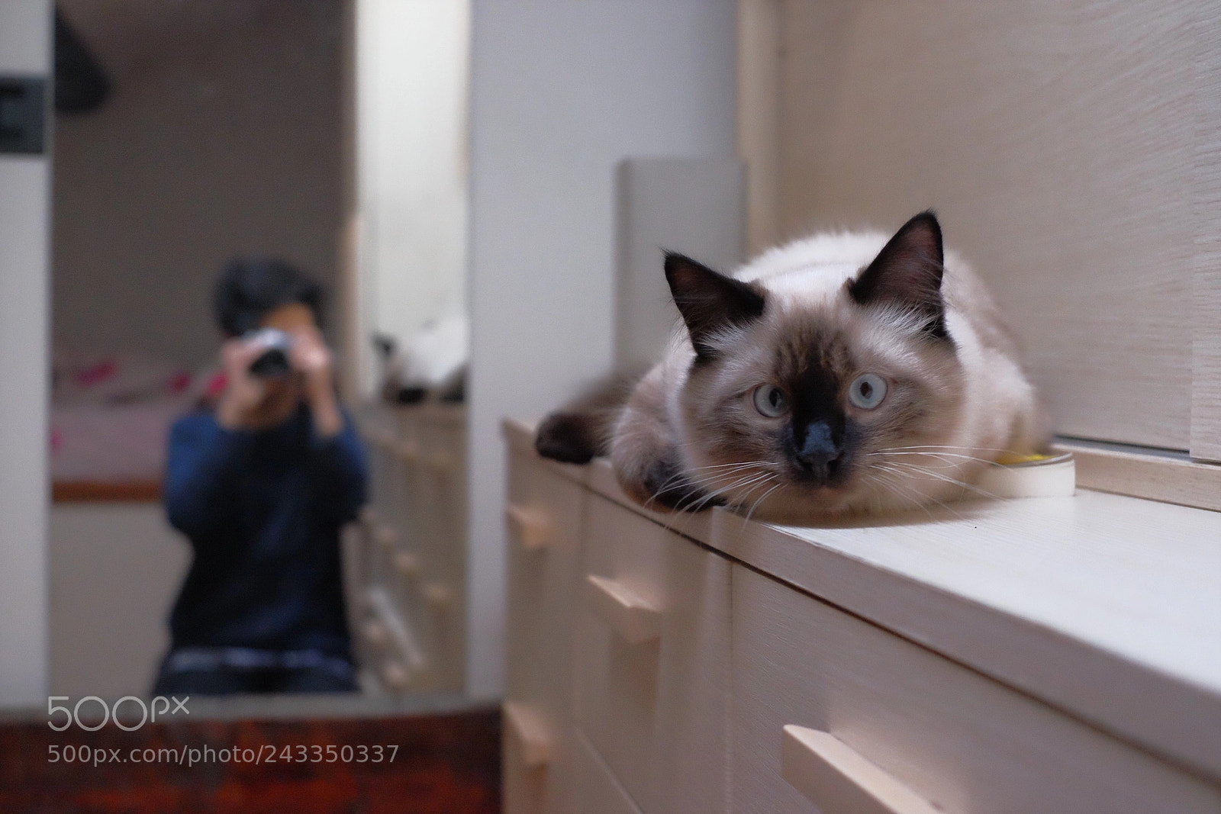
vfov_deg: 25.5
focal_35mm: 53
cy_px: 407
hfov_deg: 37.5
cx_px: 610
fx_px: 1798
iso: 6400
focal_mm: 35
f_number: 4
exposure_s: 1/140
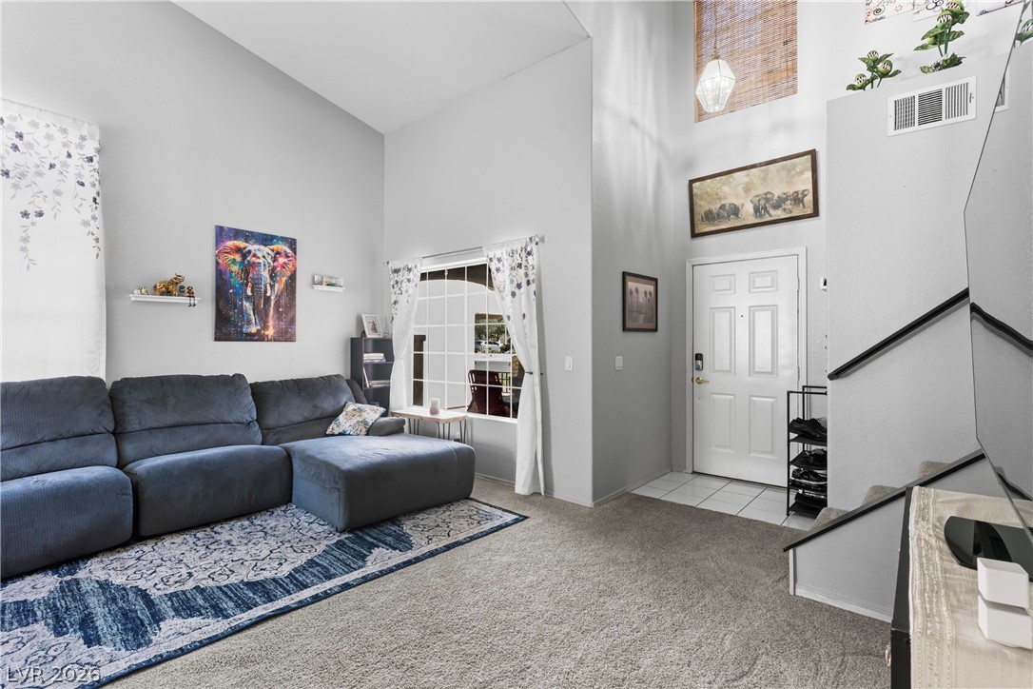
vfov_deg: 70.4
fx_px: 488
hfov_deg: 93.3
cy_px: 344
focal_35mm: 17
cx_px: 516
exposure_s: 1/10
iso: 400
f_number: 8
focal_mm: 17
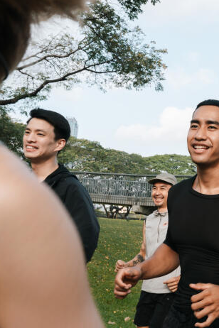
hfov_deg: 25.8
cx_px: 213
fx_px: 456
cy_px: 164
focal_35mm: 50
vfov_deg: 39.6
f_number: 11
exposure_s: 1/250
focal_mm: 33
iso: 640
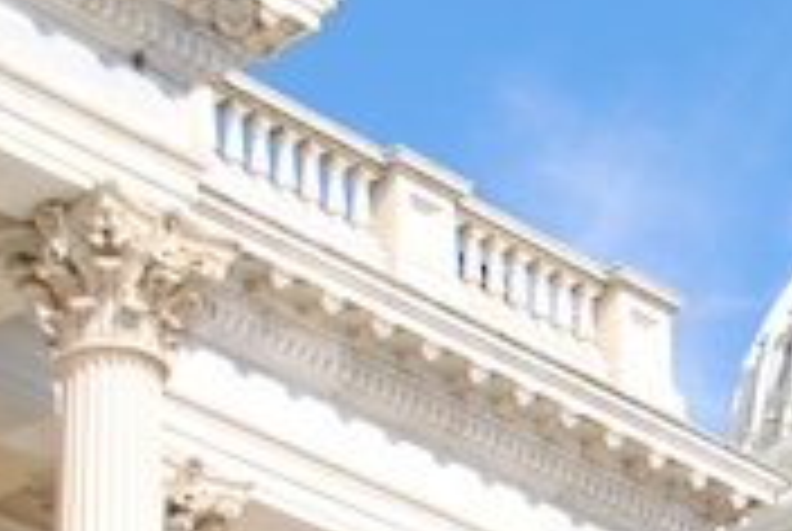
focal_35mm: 191
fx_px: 4209
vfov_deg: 7.0
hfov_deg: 10.2
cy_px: 1062
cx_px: 1400
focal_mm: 28
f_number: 9
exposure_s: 1/320
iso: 100
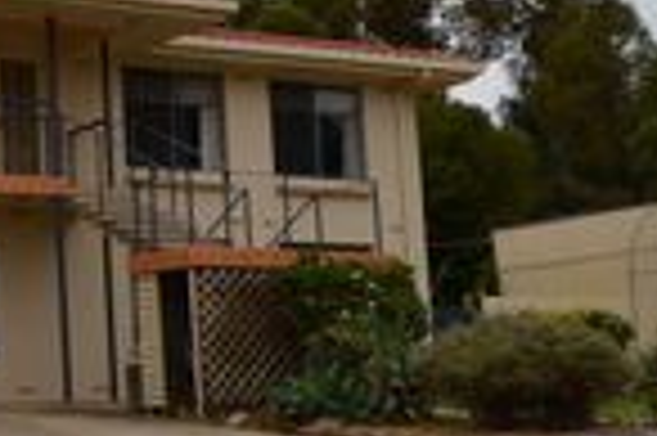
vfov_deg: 15.6
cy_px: 79
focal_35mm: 87
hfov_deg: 22.0
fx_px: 1586
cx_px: -86
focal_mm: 18
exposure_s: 1/200
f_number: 8
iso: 100
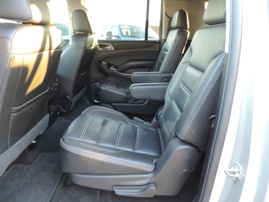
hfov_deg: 71.6
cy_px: 101
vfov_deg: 56.8
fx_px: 187
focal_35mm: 24
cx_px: 134
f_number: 3
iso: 400
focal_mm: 4.3
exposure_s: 1/15
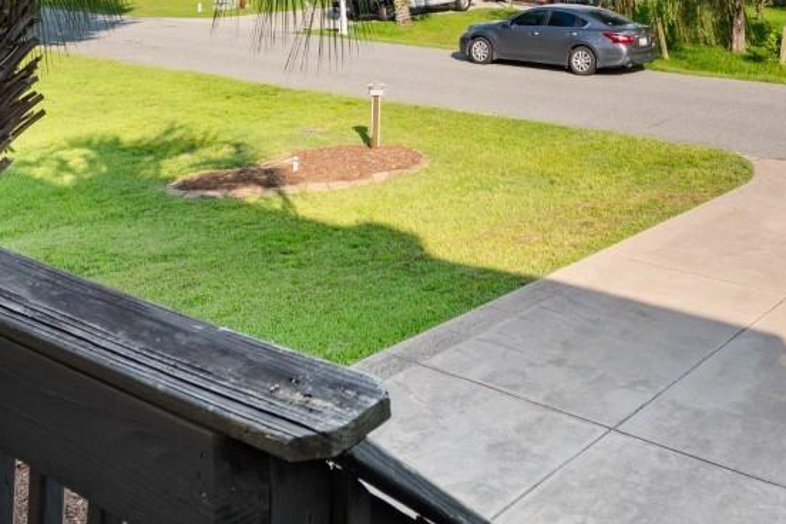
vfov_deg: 27.2
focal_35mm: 44
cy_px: -94
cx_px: 534
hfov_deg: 43.8
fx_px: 961
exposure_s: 1/125
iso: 100
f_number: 5.6
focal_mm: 10
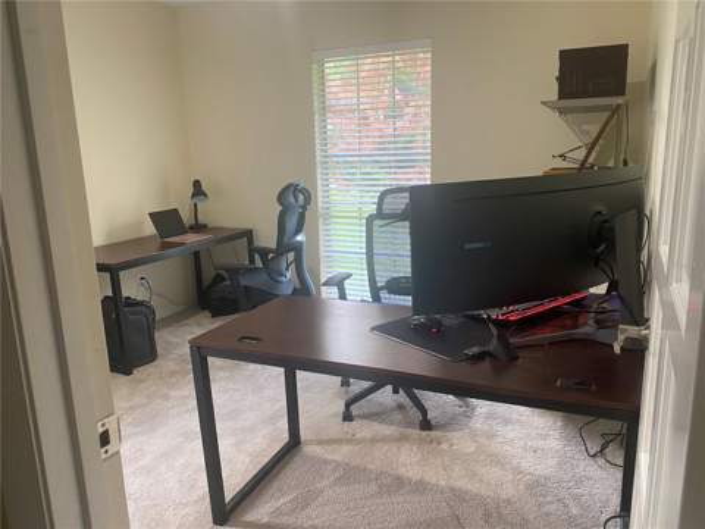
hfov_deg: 67.3
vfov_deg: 53.1
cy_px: 264
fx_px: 530
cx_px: 352
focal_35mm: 26
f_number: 1.8
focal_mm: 4.25
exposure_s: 1/60
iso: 200
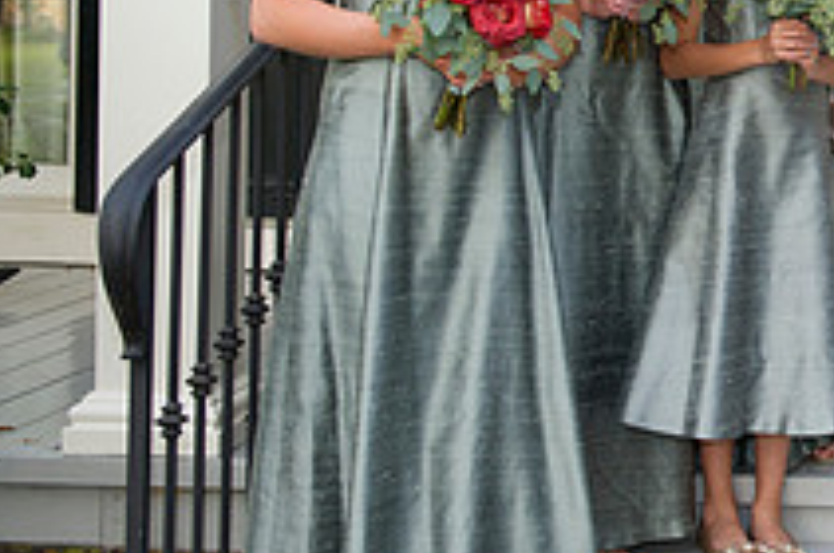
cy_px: 79
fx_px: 2036
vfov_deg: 15.3
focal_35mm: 88
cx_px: 988
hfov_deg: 21.6
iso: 500
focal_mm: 32
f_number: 4.5
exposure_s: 1/200
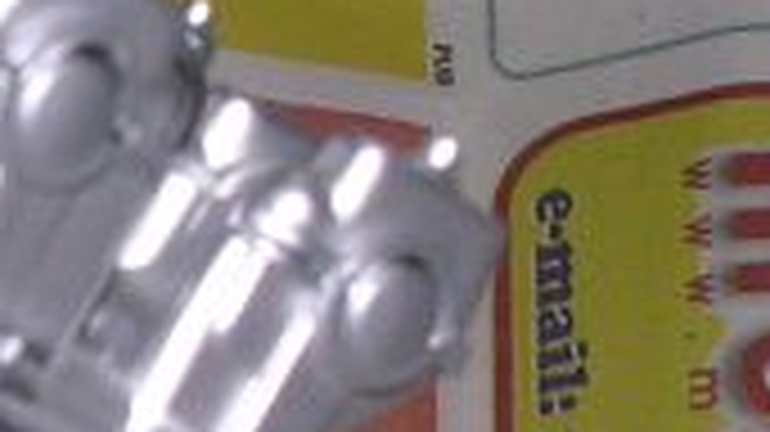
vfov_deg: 4.0
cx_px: -585
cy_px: 608
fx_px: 6224
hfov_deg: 6.9
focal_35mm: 305
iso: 100
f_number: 6.8
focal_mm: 9.1
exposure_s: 1/60.1
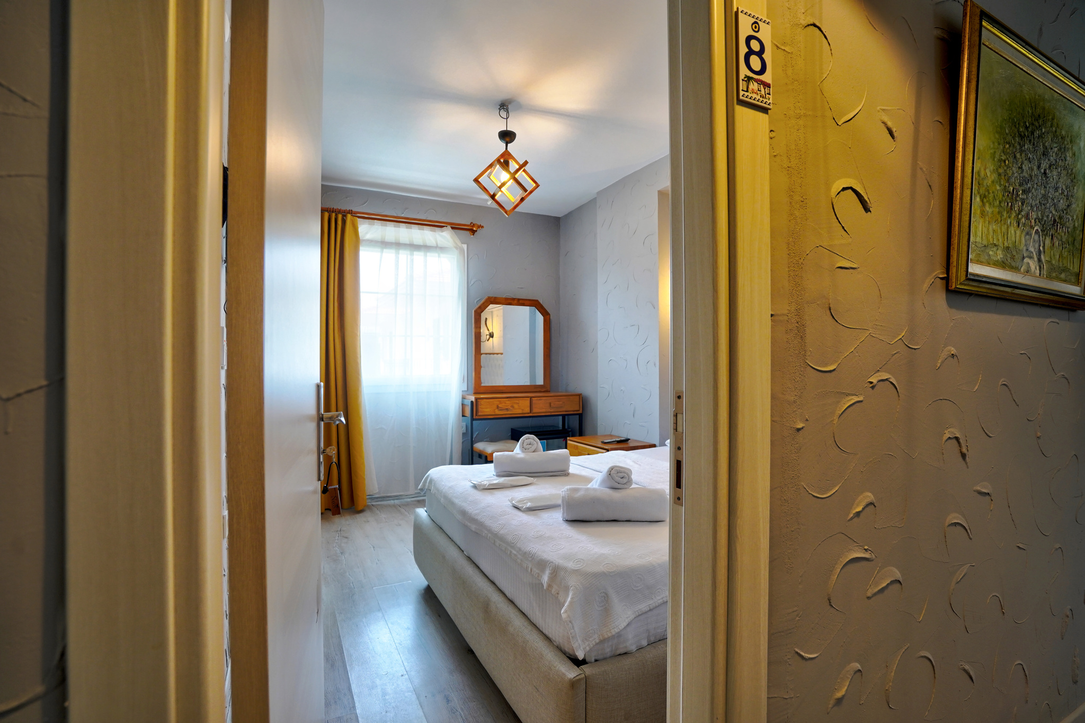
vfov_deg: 73.7
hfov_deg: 96.7
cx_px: 542
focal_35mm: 16
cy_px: 362
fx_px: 482
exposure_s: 1/60
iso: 800
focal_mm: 16
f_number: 4.5
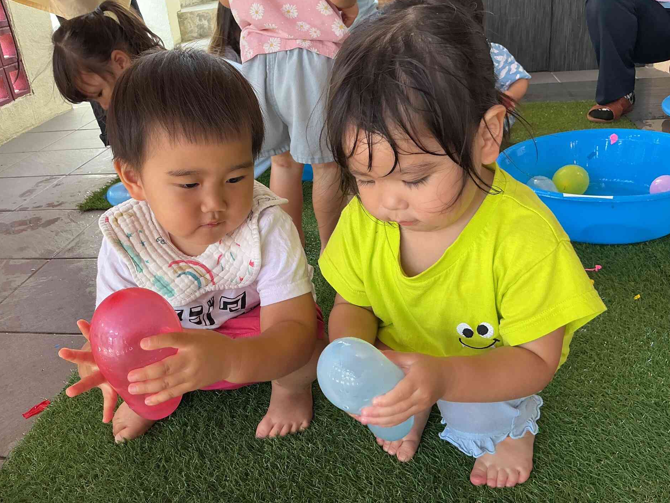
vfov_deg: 45.4
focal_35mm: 31
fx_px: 600
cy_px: 249
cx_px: 316
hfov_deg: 58.3
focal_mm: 3
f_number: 1.8
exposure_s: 1/60
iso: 40
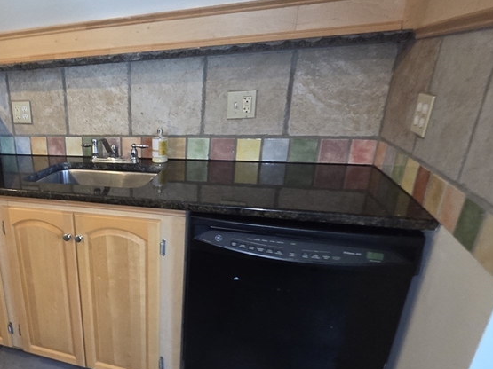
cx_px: 99
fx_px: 342
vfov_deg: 56.1
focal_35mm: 24
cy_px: 232
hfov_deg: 65.3
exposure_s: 1/9.99
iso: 1600
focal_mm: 2.2
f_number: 2.2
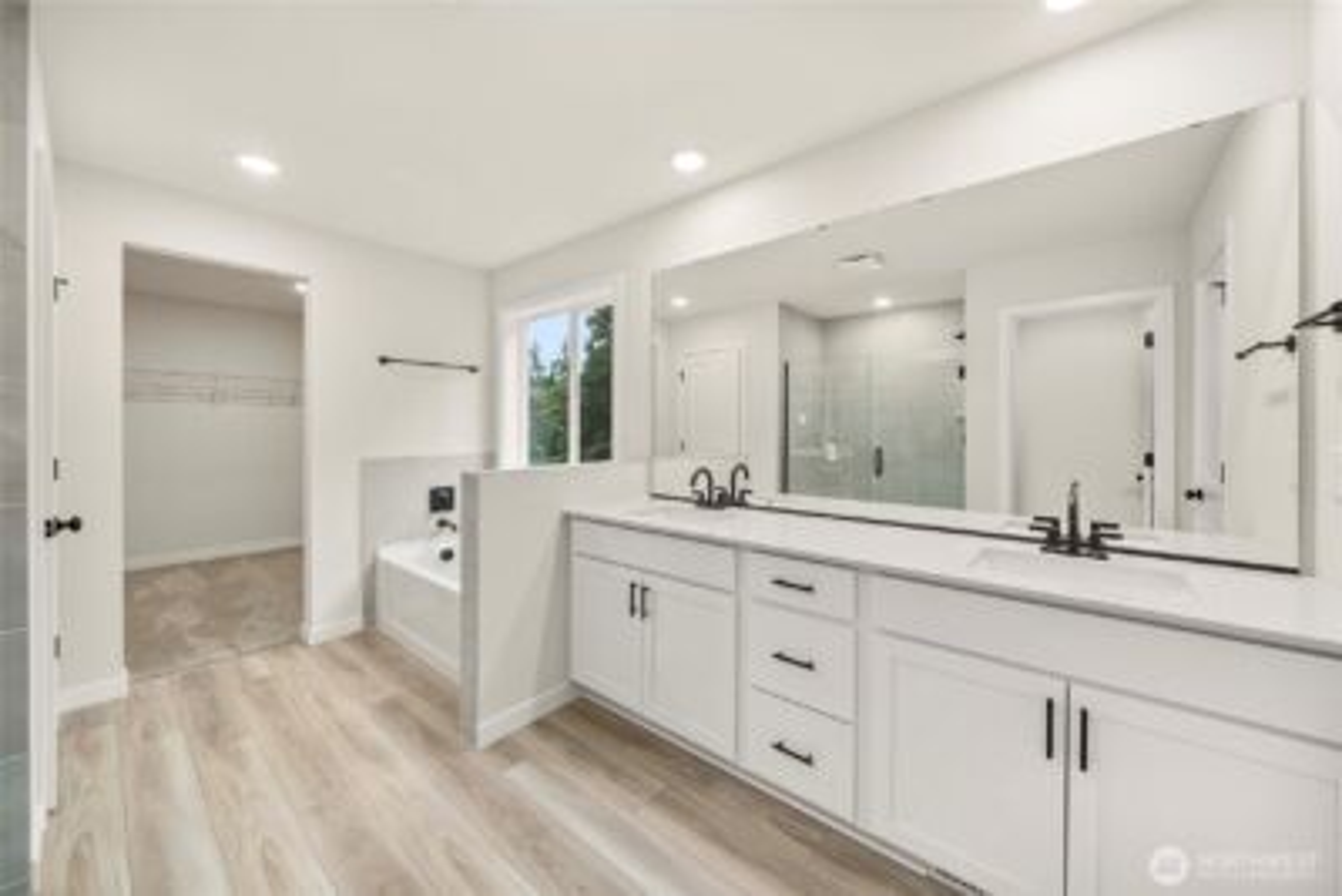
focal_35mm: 12
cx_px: 671
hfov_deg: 112.6
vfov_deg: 90.1
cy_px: 448
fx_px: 447
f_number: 6.3
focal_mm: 12
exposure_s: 1/60
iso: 100
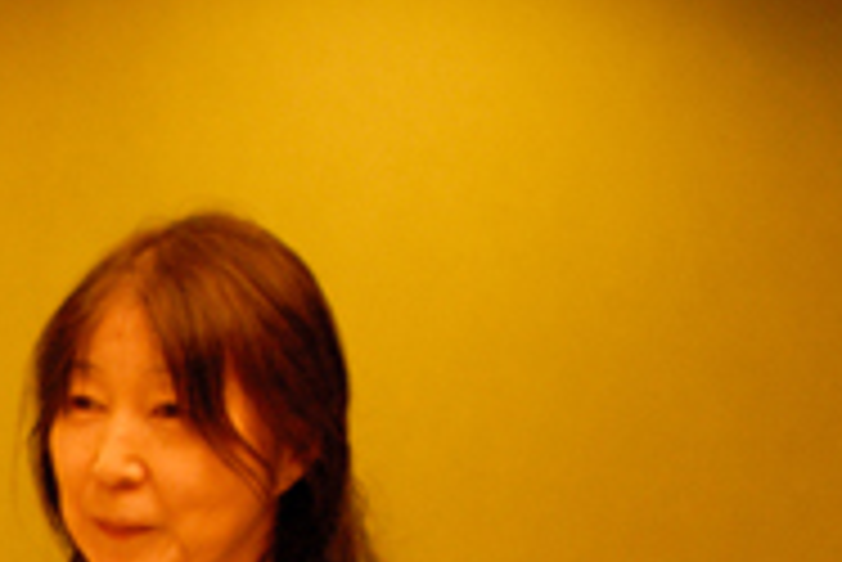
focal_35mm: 144
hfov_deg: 13.2
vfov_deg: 9.2
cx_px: -549
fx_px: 3371
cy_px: 915
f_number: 2
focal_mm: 28
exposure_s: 1/80
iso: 800
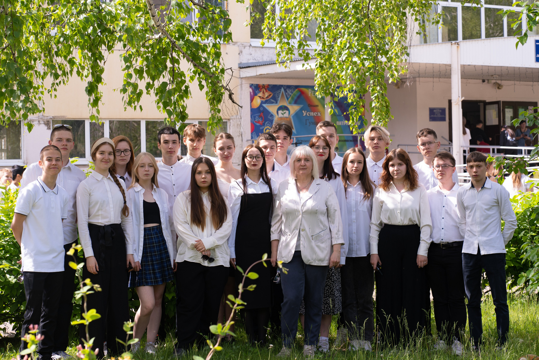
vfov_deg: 15.4
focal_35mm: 88
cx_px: 270
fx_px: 1325
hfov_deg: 23.0
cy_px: 180
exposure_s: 1/125
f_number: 7.1
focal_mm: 85
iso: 160
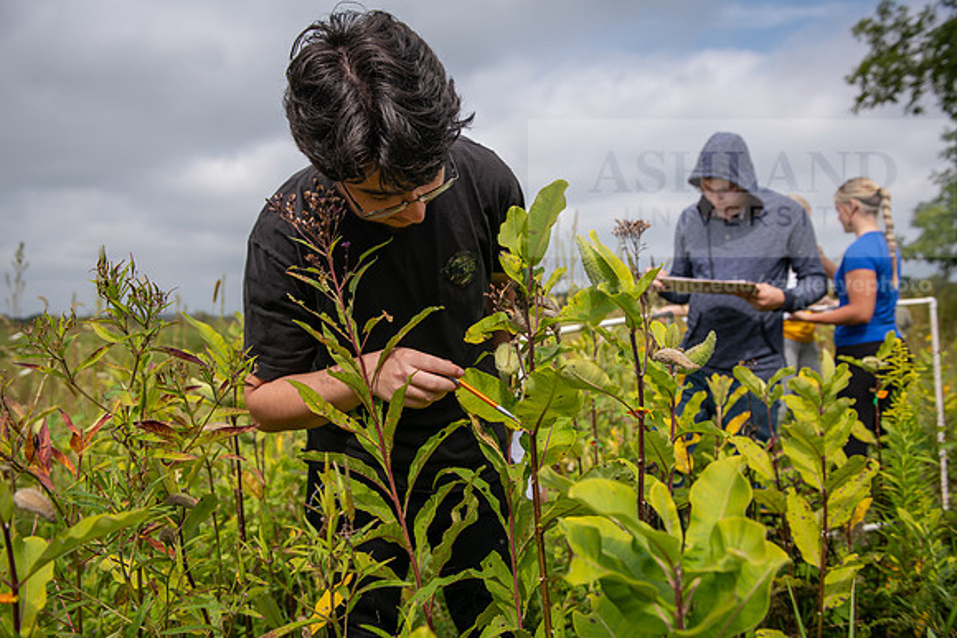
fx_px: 771
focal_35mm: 29
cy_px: 319
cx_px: 478
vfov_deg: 45.0
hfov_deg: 63.6
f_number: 4
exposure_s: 1/500
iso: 64
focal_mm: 29
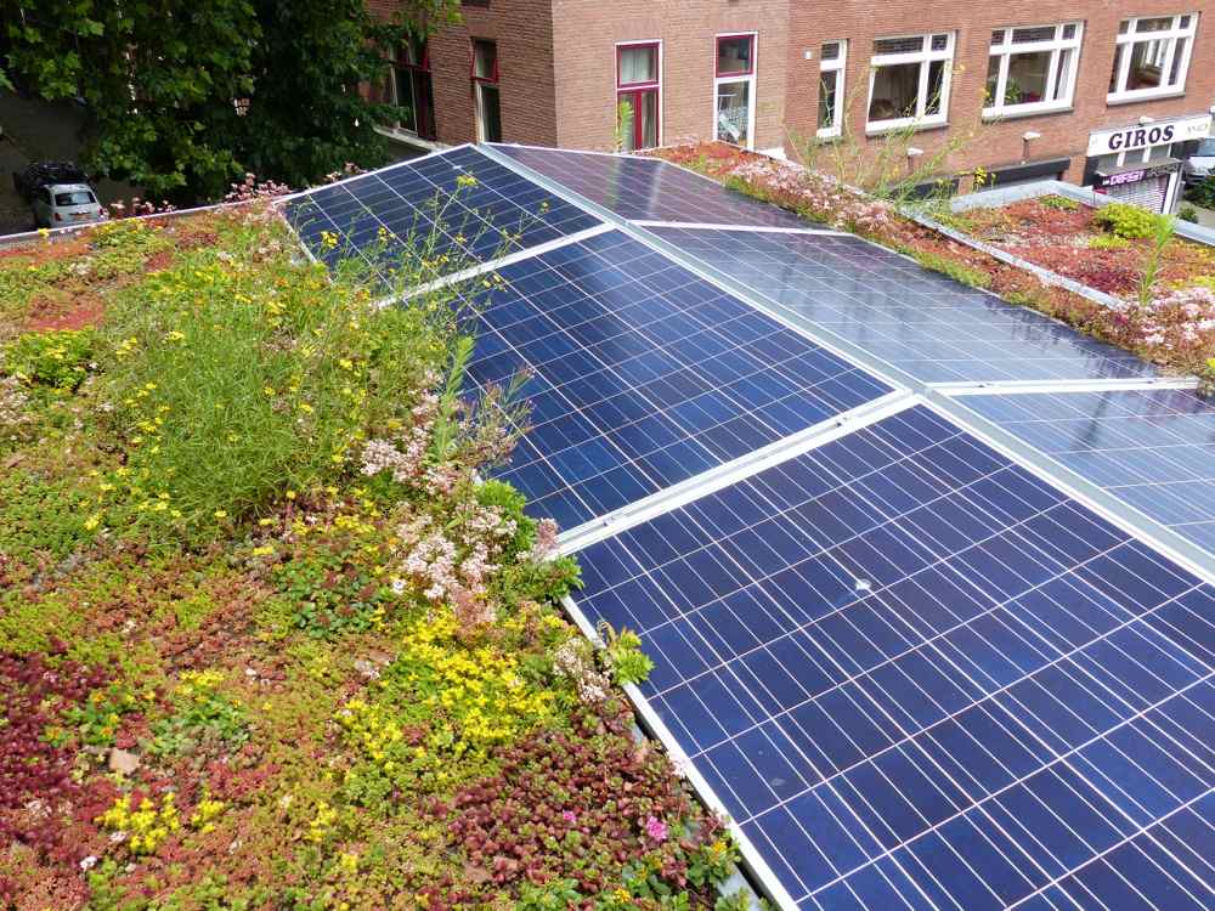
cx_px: 608
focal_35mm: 31
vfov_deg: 45.4
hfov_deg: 58.4
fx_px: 1088
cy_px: 456
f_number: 4
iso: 100
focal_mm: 5.5
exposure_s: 1/500
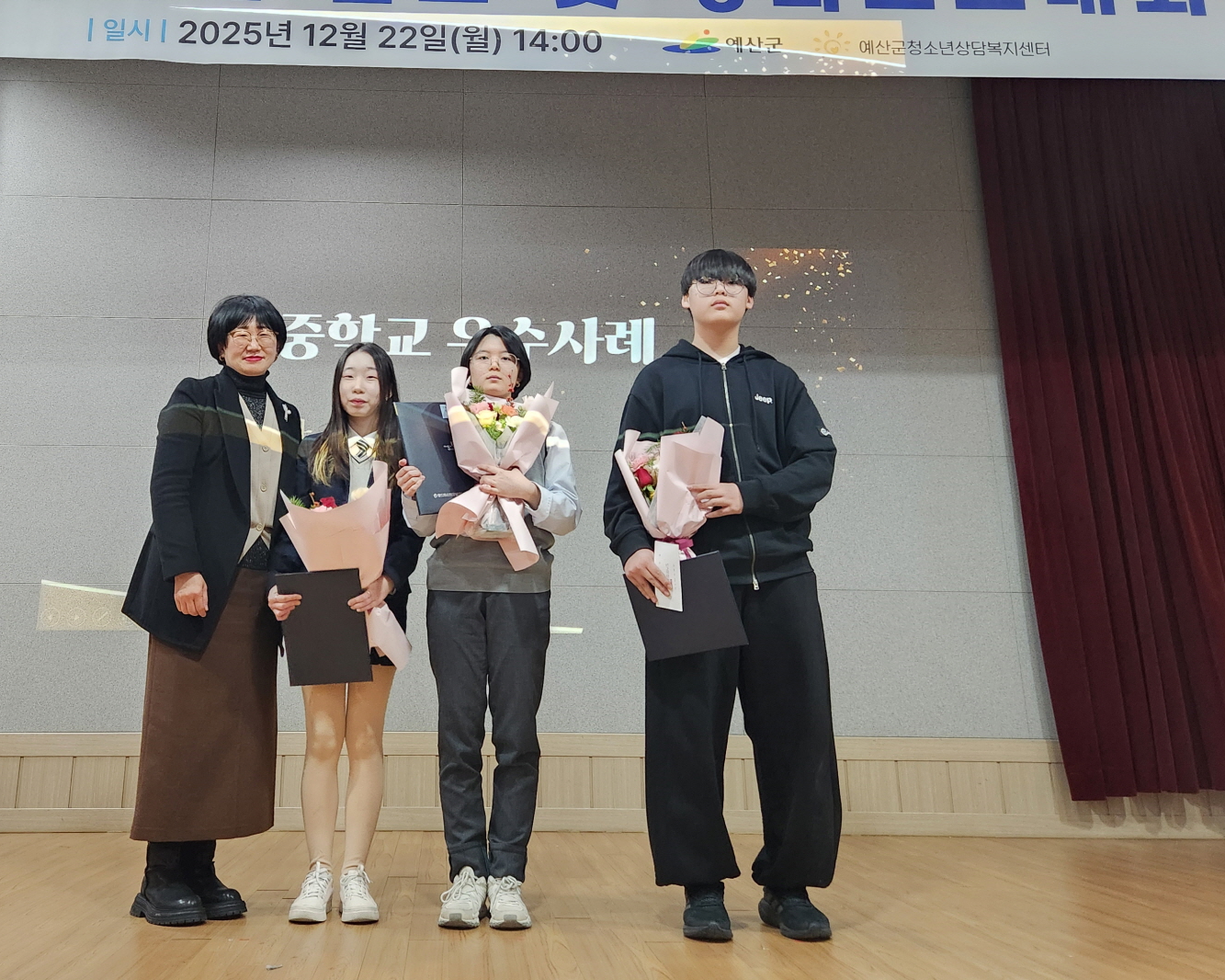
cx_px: 463
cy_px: 353
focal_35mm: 32
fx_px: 1160
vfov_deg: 45.3
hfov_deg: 55.1
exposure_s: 1/120
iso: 640
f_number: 1.8
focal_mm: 5.4
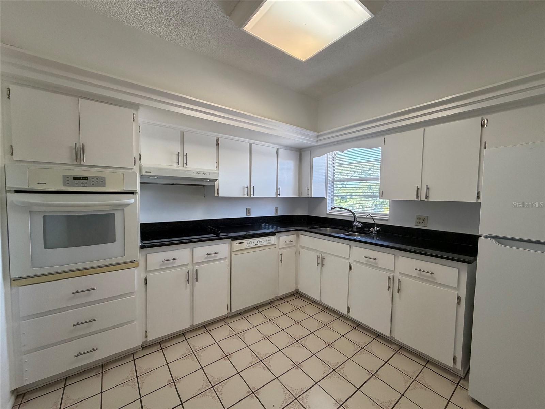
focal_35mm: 14
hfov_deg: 102.1
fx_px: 220
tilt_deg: -3.3
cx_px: 272
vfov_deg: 85.7
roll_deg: -0.4
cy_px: 204
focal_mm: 2.22
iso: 320
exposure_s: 1/120
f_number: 2.2
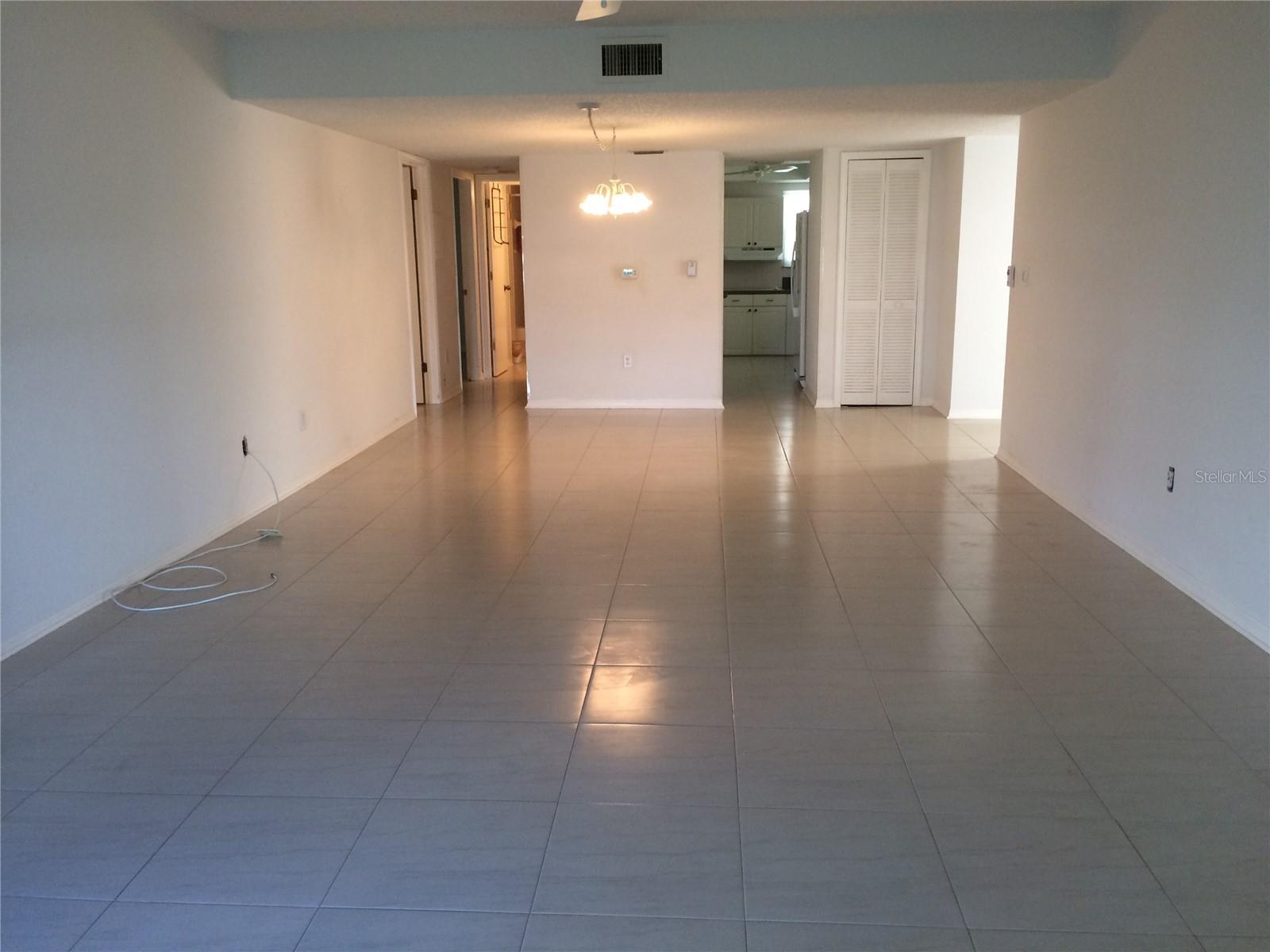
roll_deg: +0.8
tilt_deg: -13.1
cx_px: 635
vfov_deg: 48.2
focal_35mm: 29
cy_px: 476
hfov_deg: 61.7
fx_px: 1064
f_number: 2.2
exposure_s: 1/30
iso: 100
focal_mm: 4.15
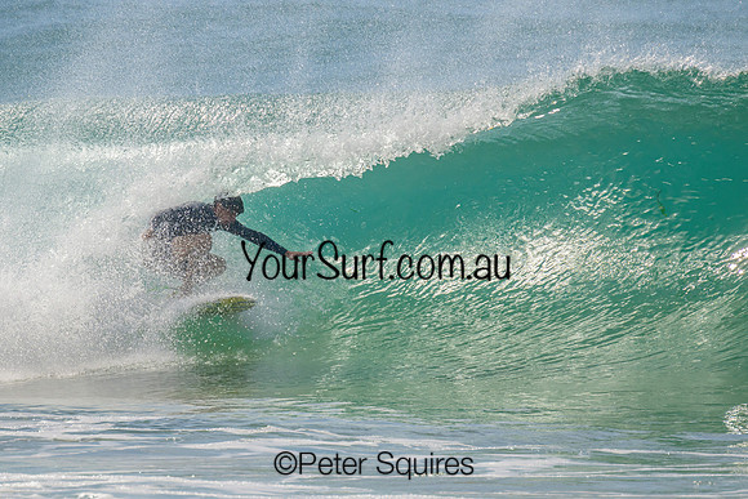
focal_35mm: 888
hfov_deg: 2.3
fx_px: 18458
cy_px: 231
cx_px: 312
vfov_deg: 1.5
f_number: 11
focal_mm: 700
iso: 400
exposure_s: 1/2000
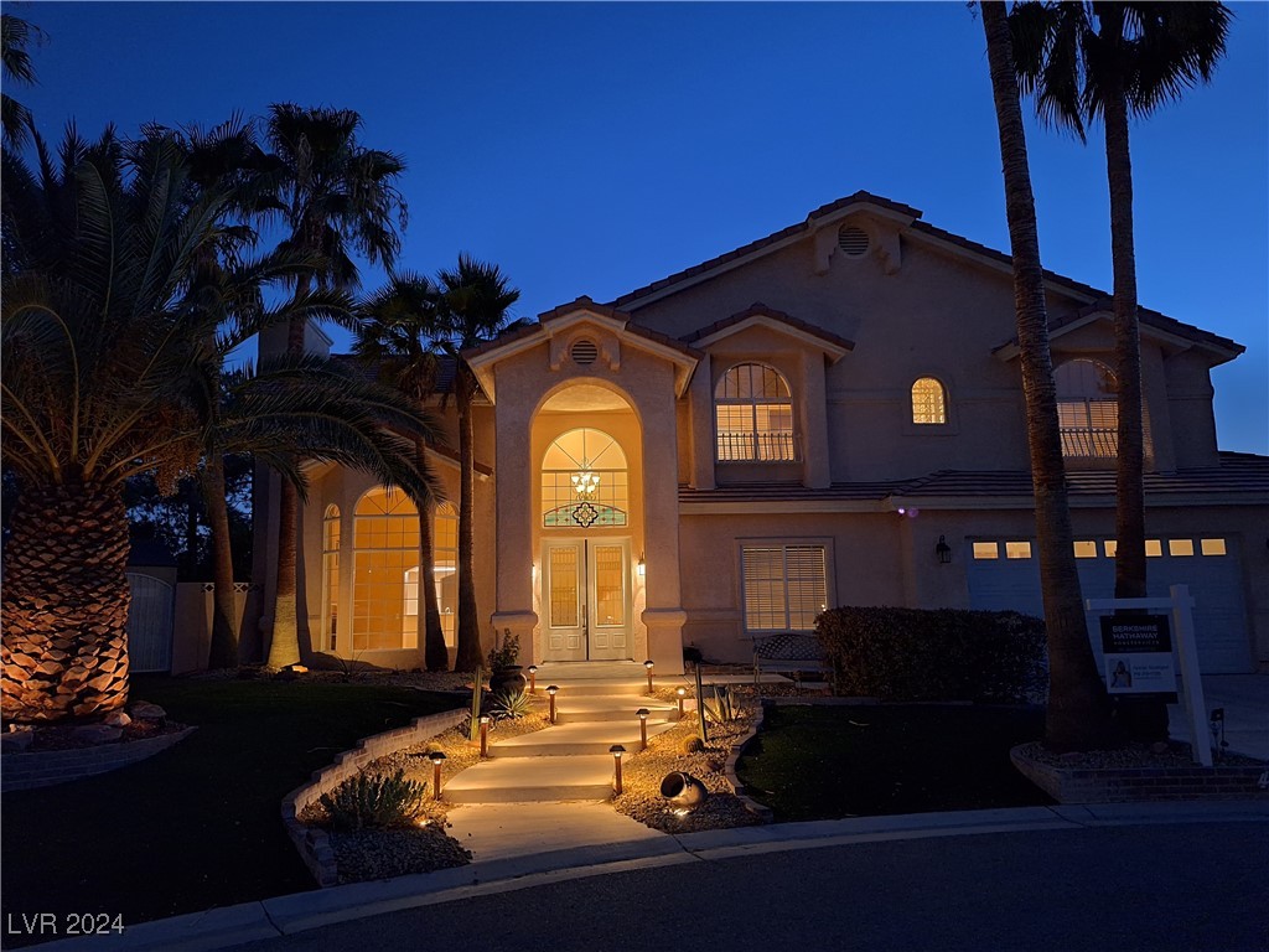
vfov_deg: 58.9
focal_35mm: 23
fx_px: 843
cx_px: 634
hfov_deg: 73.9
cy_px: 476
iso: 1000
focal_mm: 5.54
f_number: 1.8
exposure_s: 1/24
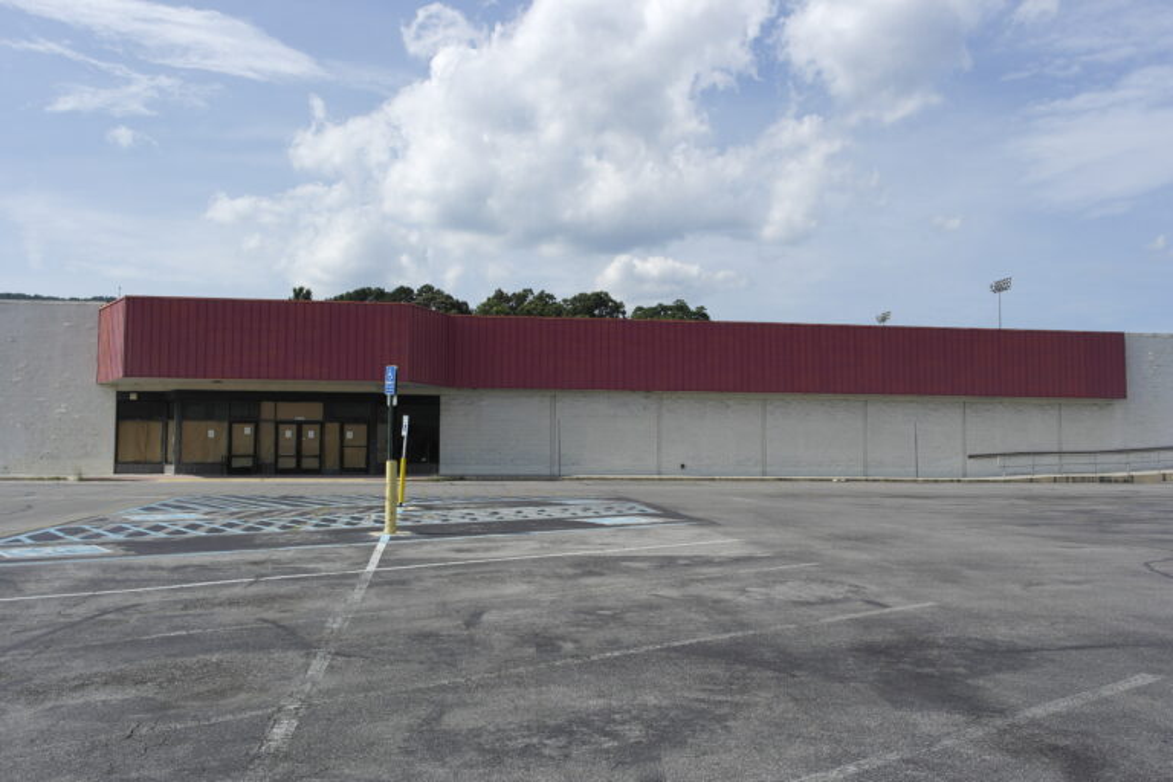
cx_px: 586
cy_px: 391
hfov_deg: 61.9
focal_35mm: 30
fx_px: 977
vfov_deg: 43.6
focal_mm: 20
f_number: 7.1
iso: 100
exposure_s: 1/400
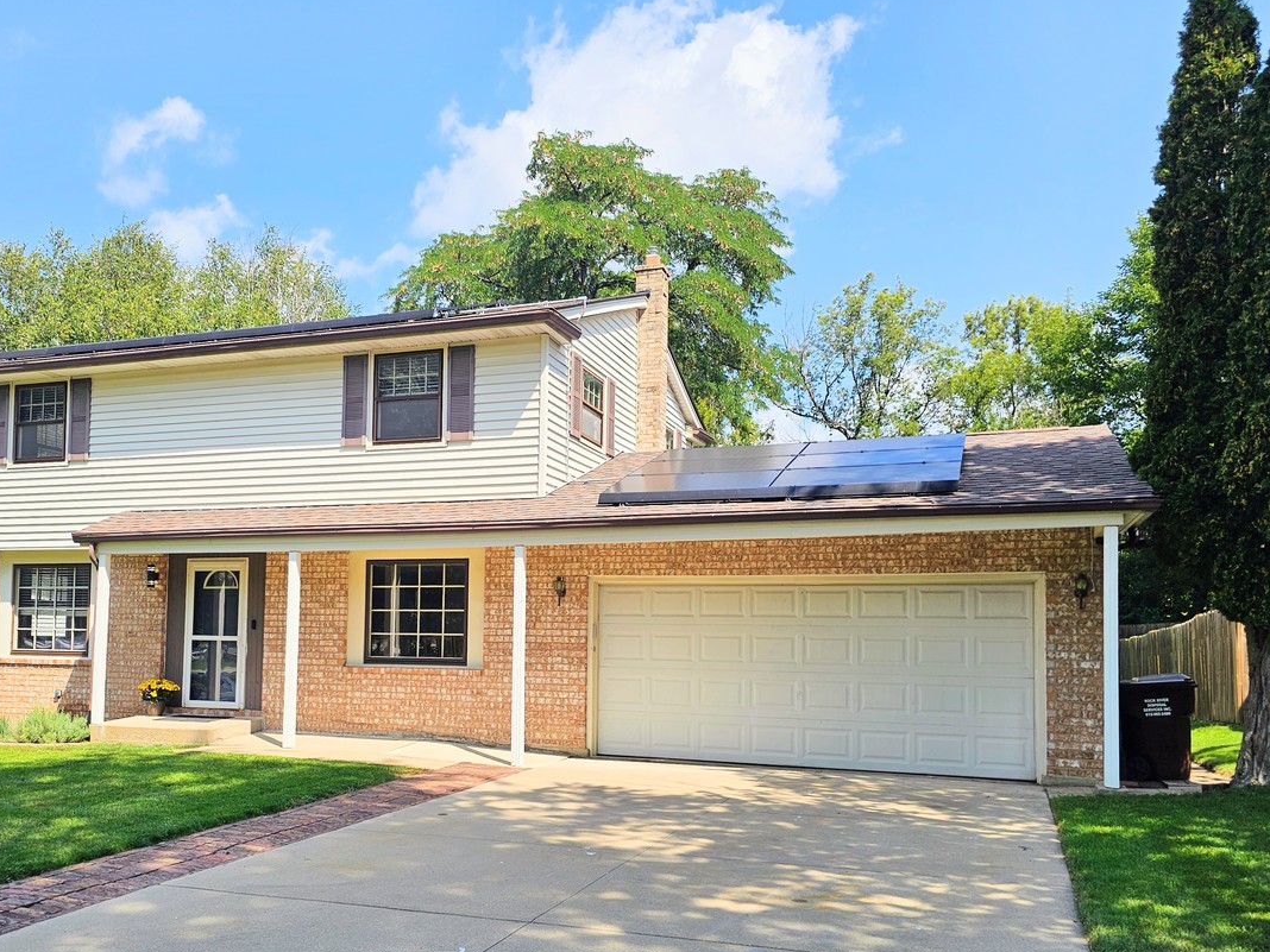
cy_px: 591
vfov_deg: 45.1
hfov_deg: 57.9
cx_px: 510
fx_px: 1137
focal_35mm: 31
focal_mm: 6.3
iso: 10
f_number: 1.7
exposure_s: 1/720
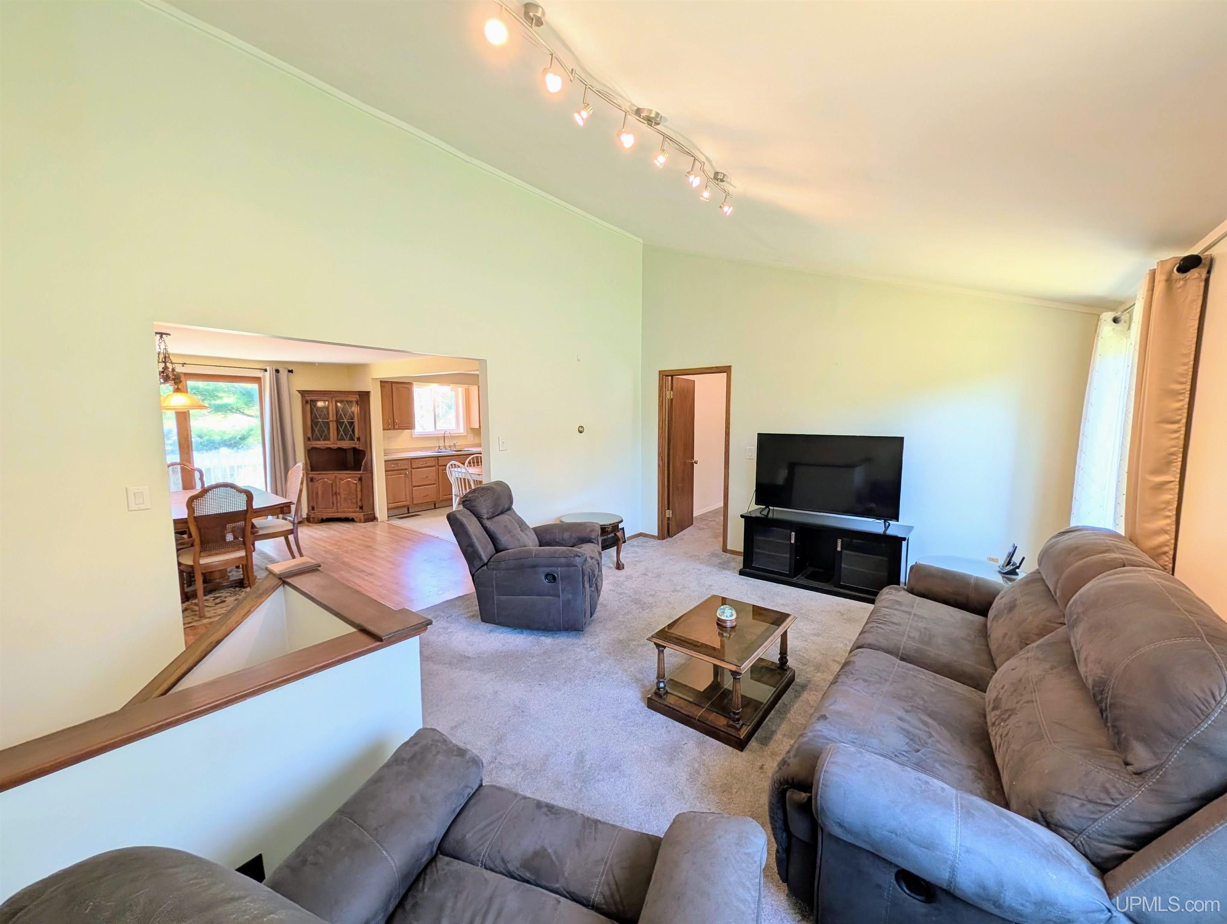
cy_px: 462
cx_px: 614
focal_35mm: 12
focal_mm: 2.02
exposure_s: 1/60
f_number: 1.7
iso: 44
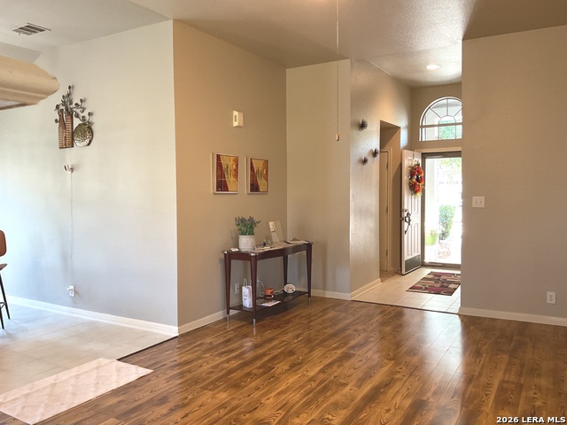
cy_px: 212
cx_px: 284
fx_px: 475
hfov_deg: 61.7
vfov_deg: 48.2
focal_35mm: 29
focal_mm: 3
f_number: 1.8
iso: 125
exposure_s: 1/60
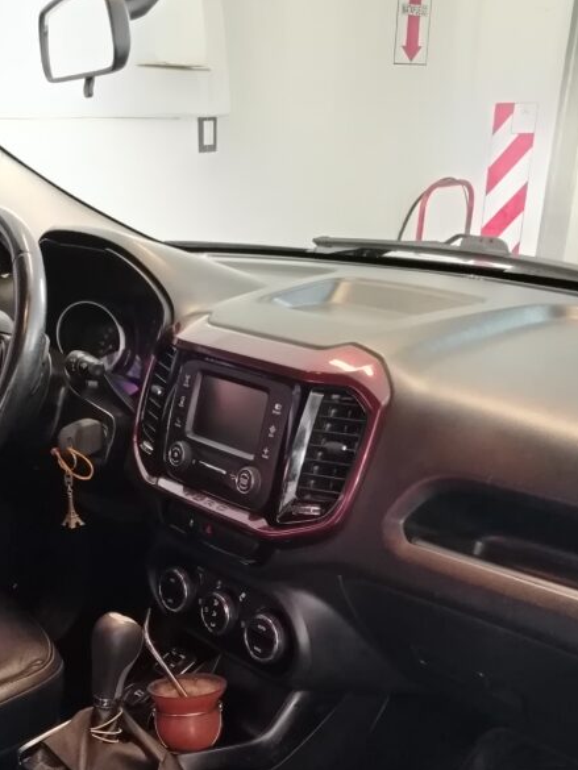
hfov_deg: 34.2
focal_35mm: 42
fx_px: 935
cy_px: 649
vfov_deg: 42.2
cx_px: 229
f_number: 1.75
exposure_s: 1/20
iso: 1994
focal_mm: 5.25
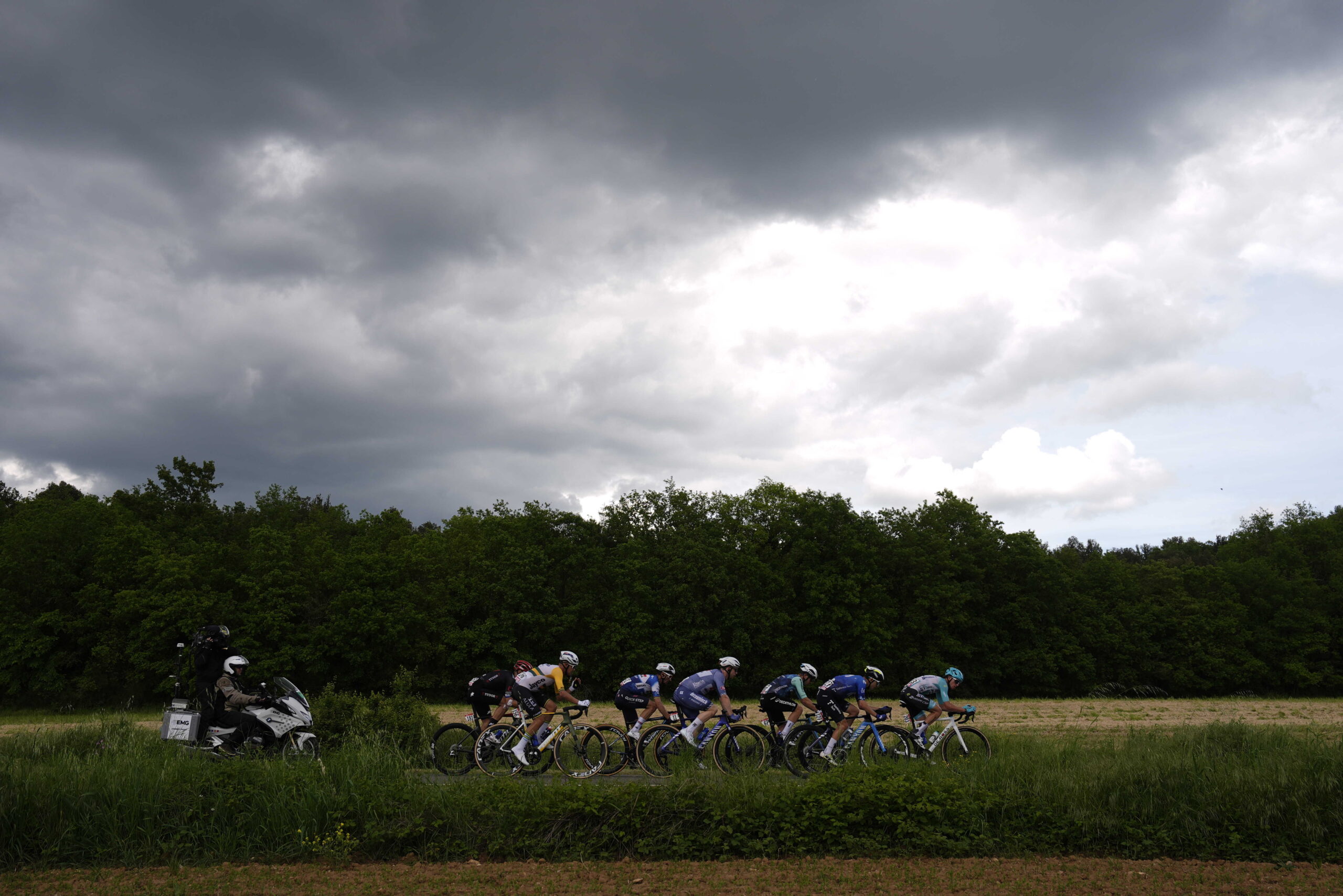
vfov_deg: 37.9
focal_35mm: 35
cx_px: 672
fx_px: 1306
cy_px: 448
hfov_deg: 54.4
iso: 200
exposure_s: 1/1600
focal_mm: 35
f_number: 3.5
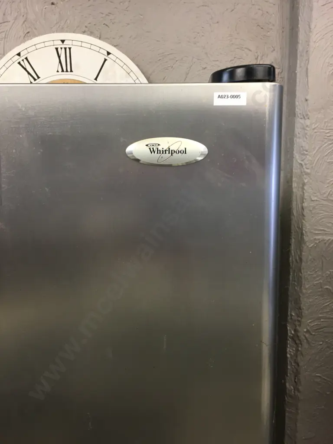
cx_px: 166
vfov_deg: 61.7
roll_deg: +0.1
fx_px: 372
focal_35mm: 29
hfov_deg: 48.2
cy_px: 222
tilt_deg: -4.5
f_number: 2.2
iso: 40
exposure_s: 1/17
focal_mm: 4.15
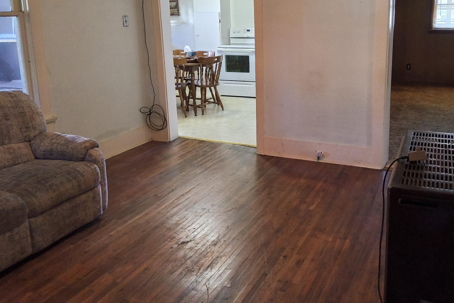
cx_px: 271
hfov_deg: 55.4
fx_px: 429
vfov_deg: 38.6
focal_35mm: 34
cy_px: 113
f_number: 2
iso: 500
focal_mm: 3.08
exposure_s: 1/100
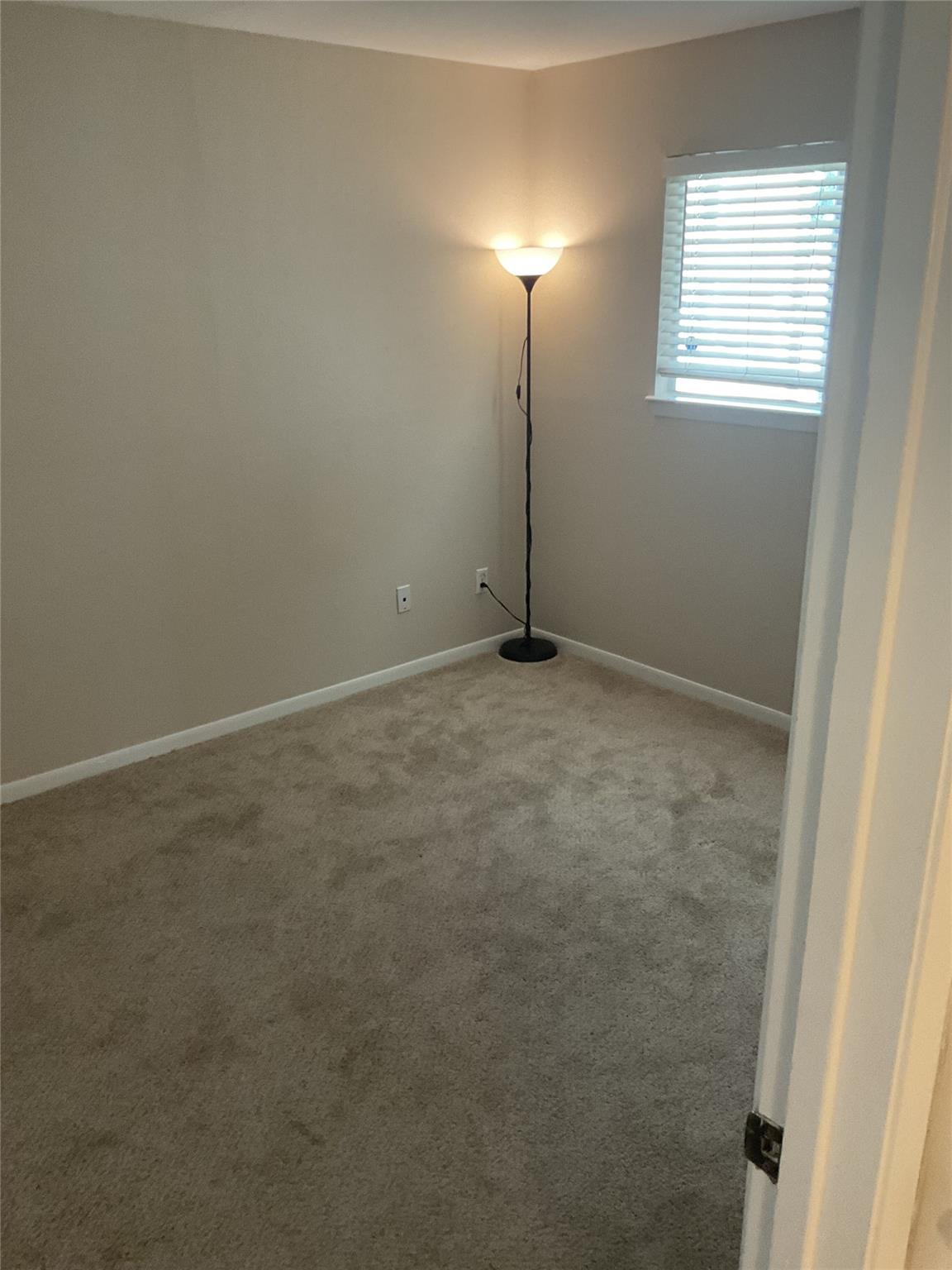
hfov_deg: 48.2
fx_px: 1063
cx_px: 476
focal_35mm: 29
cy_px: 635
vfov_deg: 61.7
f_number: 1.8
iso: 200
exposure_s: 1/60
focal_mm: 3
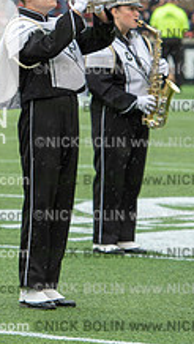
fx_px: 3431
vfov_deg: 5.7
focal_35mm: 376
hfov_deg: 3.2
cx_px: -93
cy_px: 69
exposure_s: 1/500
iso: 400
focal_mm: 135
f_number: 4
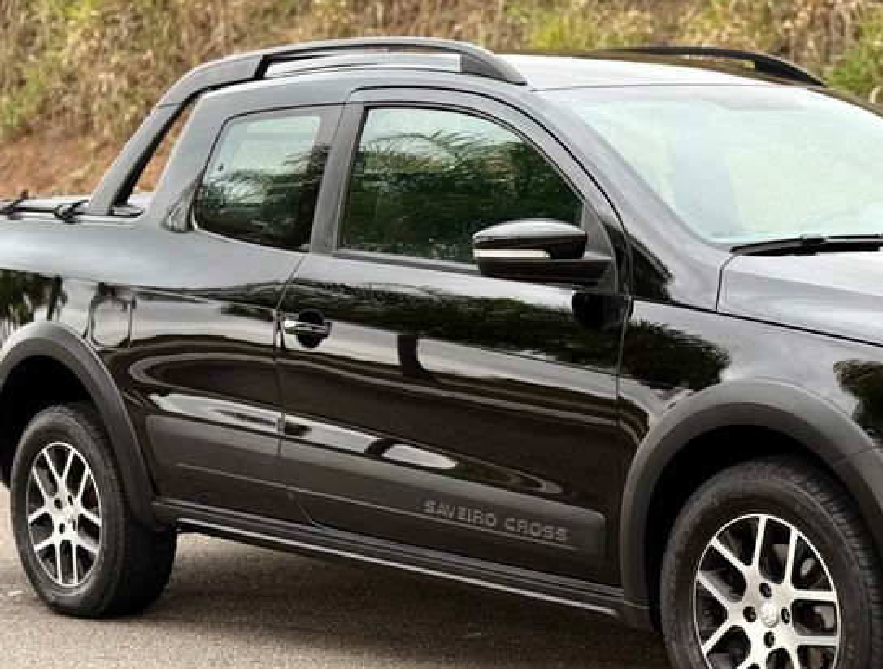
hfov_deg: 22.9
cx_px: 695
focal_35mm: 84
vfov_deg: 17.7
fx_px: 2150
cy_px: 400
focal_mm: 6.76
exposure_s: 1/769
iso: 80
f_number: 1.78
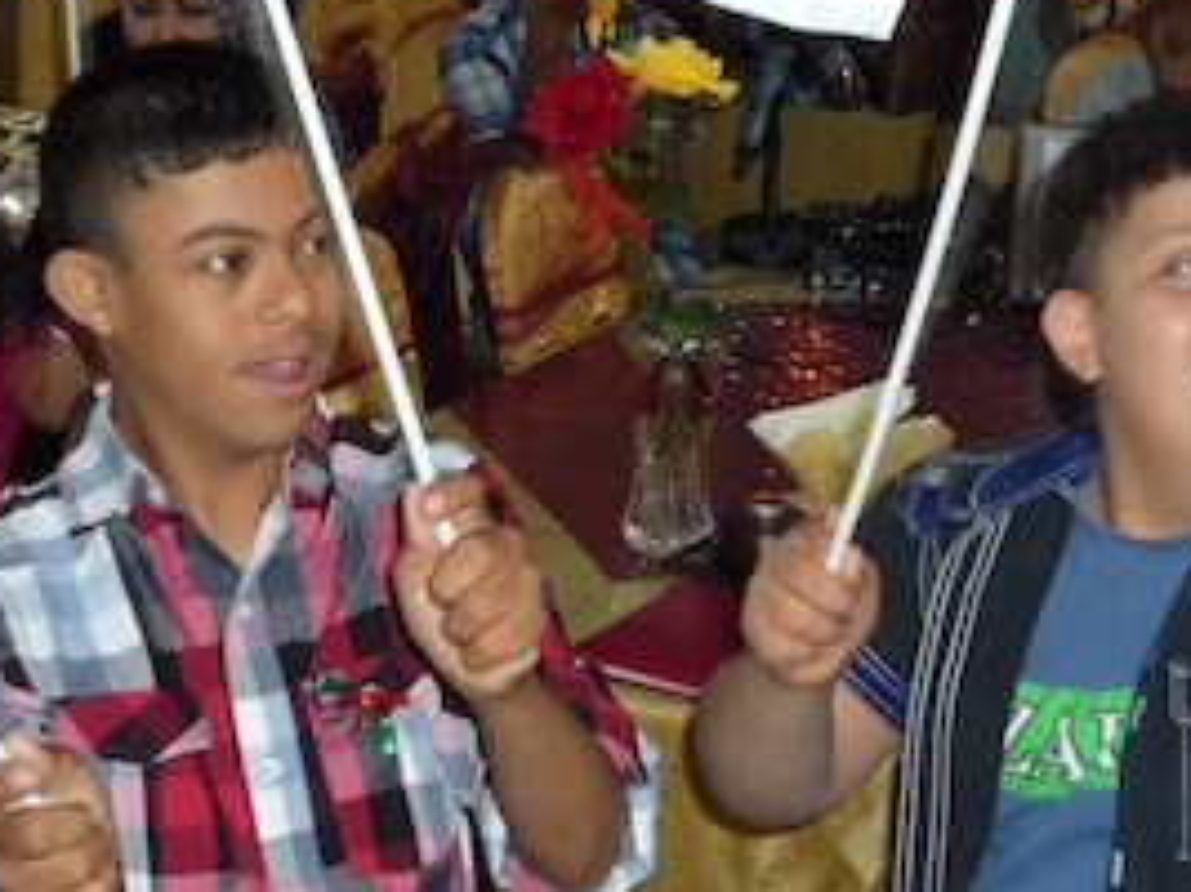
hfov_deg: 24.1
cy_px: 346
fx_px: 2786
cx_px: 602
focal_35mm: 81
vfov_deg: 18.2
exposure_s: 1/40
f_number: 4.7
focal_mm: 8.2
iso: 320
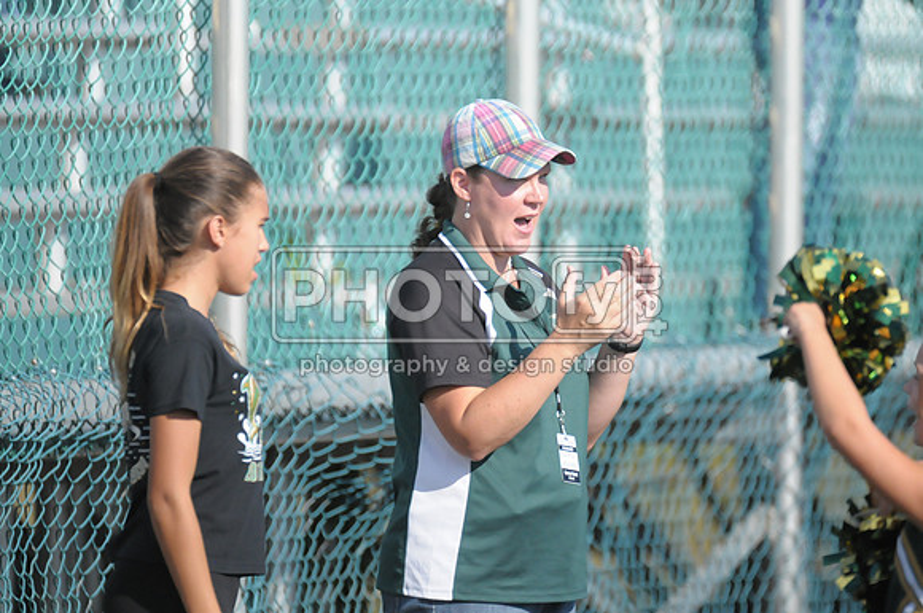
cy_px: 306
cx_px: 462
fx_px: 15362
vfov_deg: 2.3
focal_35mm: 600
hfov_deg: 3.4
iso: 1600
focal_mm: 400
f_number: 4
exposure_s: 1/8000
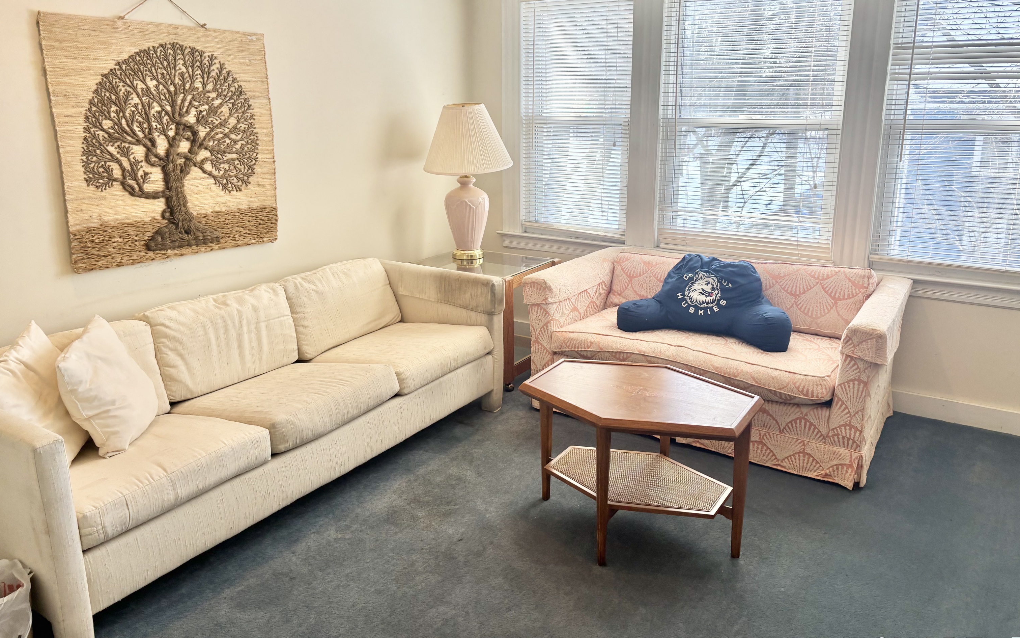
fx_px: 778
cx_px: 511
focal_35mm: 28
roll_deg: +0.0
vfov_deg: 44.4
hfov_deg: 66.5
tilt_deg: -13.6
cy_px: 276
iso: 40
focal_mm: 5.96
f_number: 1.6
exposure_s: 1/120
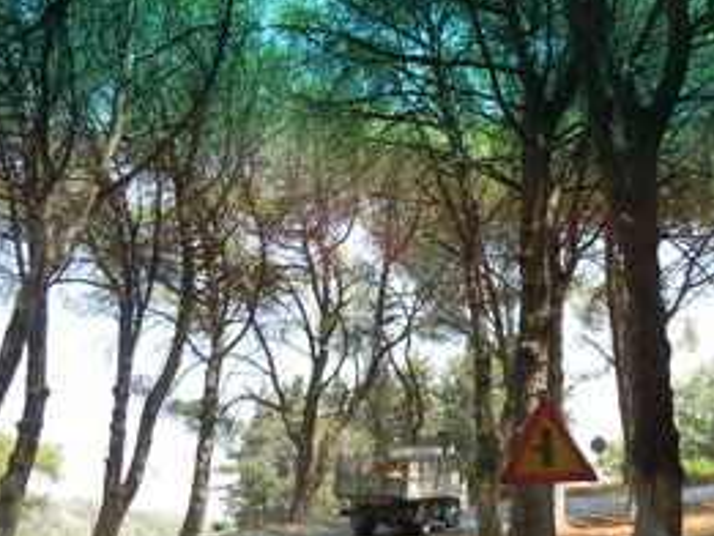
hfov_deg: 41.2
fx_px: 949
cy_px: 304
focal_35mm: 46
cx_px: 372
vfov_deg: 31.5
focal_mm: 5.4
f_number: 3.5
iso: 100
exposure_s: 1/160
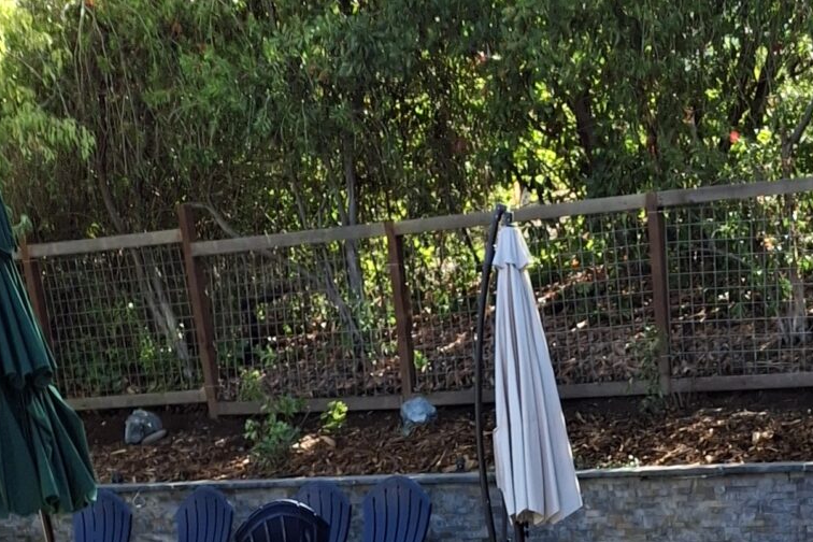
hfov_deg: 22.3
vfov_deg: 11.9
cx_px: 799
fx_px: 1987
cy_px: 1374
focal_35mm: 88
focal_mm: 4.69
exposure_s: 1/223
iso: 25
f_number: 1.8
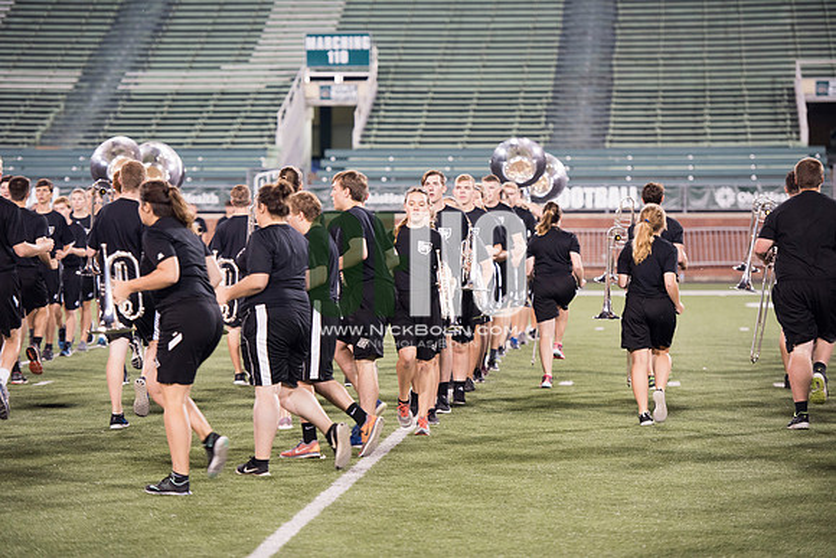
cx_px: 418
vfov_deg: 10.2
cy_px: 279
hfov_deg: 15.2
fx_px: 3136
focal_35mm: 135
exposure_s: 1/320
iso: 1000
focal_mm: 135
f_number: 2.8
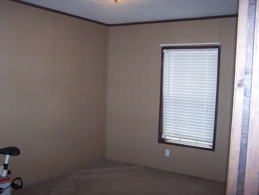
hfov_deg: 49.0
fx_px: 284
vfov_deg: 37.7
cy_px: 98
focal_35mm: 38
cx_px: 130
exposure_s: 1/60
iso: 140
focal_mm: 6.3
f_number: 2.8
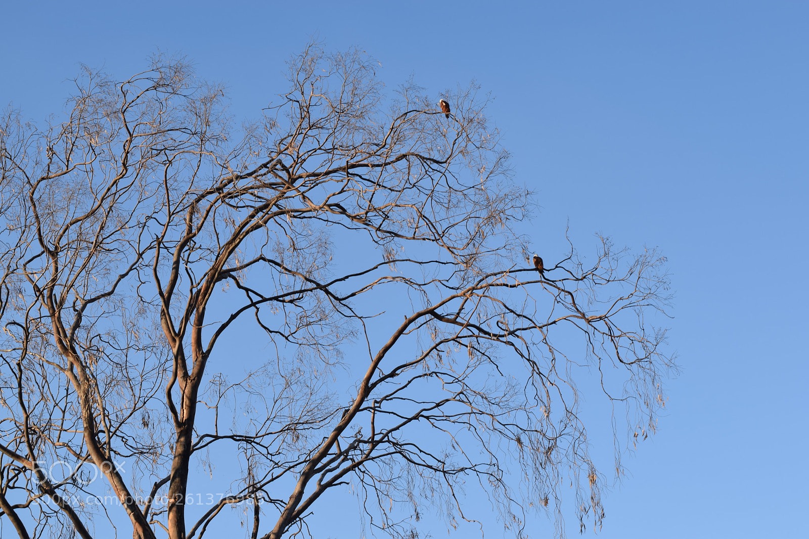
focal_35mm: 82
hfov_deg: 24.6
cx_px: 404
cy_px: 270
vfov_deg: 16.5
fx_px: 1853
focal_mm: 55
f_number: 11
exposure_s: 1/80
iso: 100
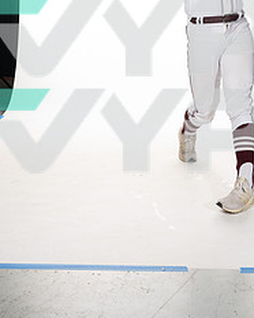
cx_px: 172
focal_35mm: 69
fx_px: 649
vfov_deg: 26.7
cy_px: 35
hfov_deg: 22.0
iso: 400
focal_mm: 38
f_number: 6.3
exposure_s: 1/250
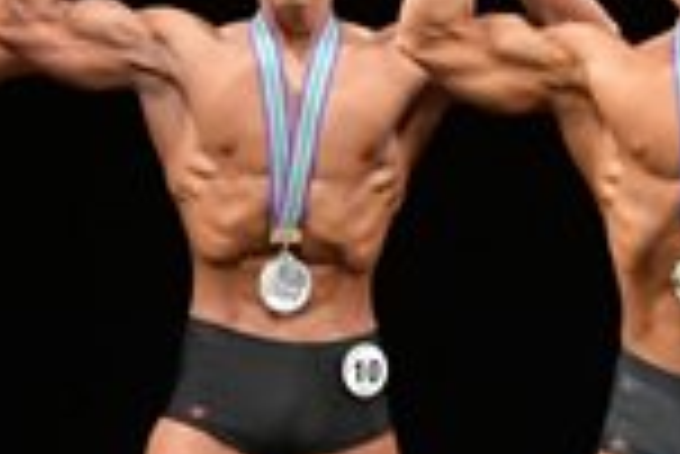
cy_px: 391
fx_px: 15182
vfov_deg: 1.7
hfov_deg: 2.6
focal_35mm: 803
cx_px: 759
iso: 3200
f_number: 5.6
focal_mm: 105
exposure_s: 1/400
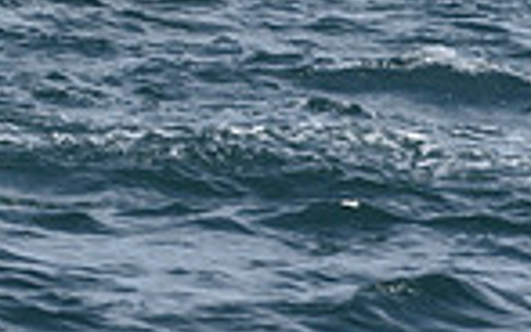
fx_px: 7094
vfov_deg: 2.6
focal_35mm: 490
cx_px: -81
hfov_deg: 4.3
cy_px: -660
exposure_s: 1/800
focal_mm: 122
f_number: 11
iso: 250
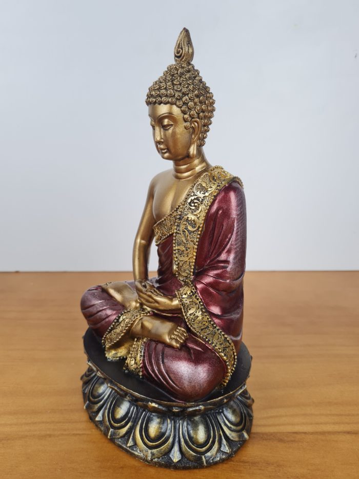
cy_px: 240
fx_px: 359
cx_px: 180
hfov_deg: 53.1
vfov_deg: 67.3
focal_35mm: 26
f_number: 1.8
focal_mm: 5.4
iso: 50
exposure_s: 1/159
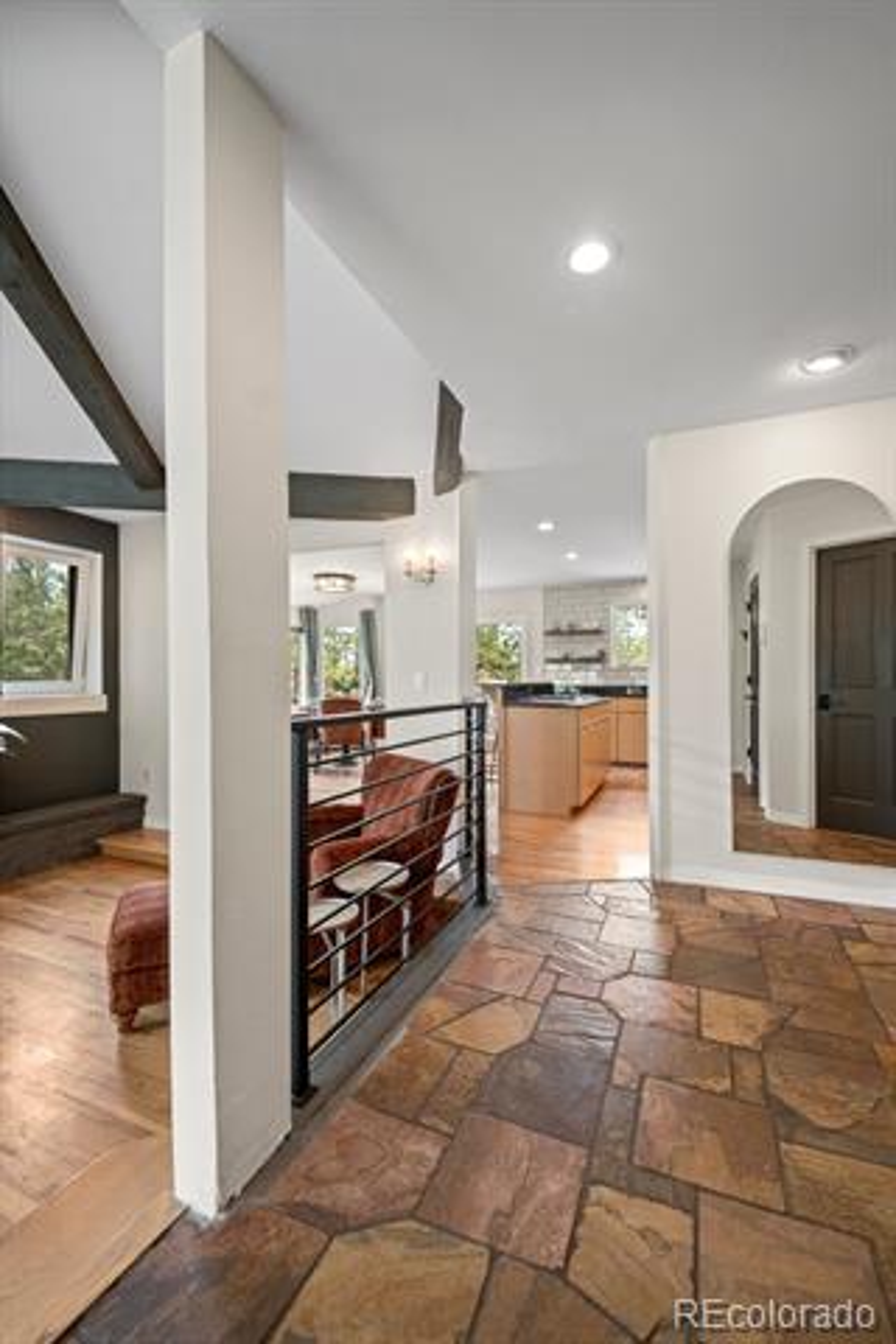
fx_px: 523
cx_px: 448
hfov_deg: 81.2
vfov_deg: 104.3
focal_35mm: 14
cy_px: 672
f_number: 7.1
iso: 400
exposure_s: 1/8
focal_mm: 14
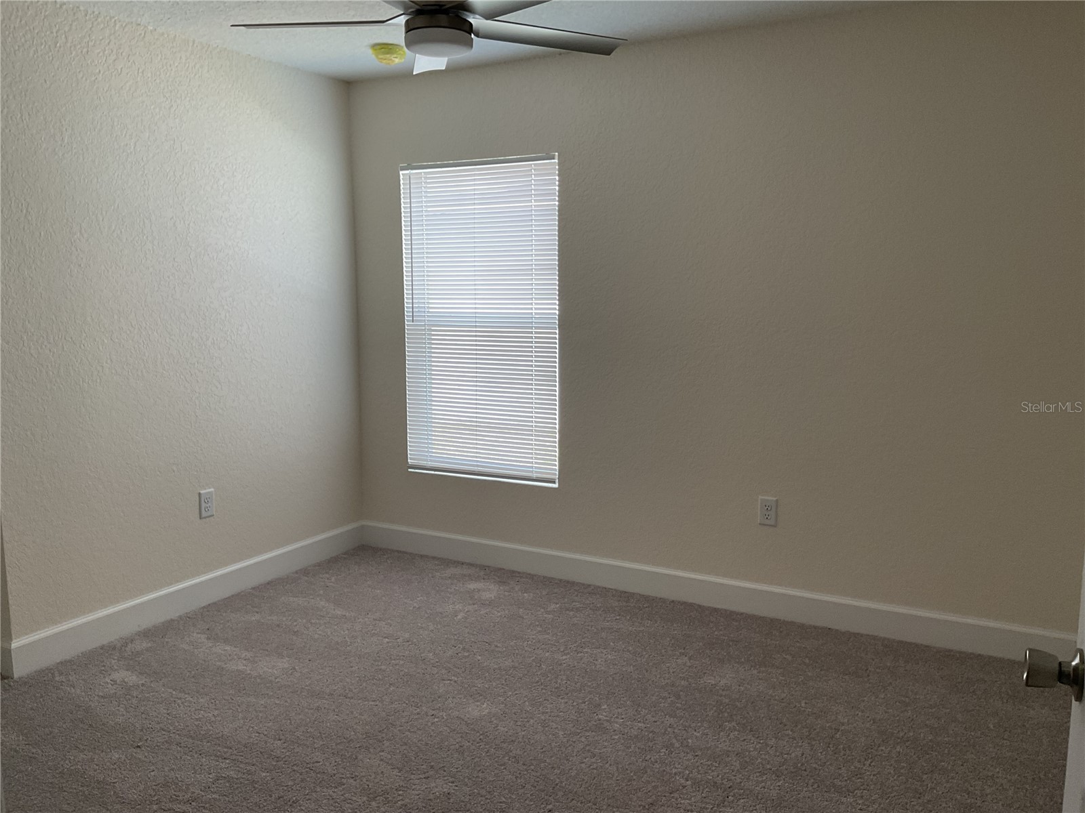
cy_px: 406
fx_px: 909
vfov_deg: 48.2
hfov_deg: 61.7
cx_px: 542
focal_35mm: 29
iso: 50
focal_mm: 3
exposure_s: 1/60
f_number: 1.8
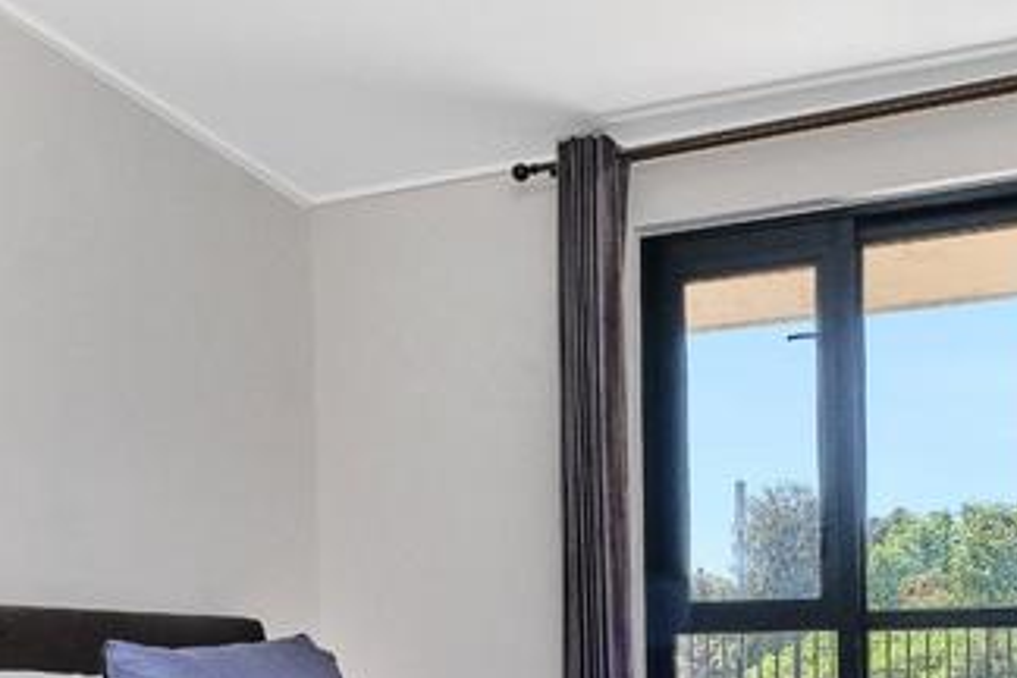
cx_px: 647
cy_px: 676
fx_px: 1045
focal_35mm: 37
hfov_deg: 51.3
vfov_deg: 33.0
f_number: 10
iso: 800
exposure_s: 1/200
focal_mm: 10
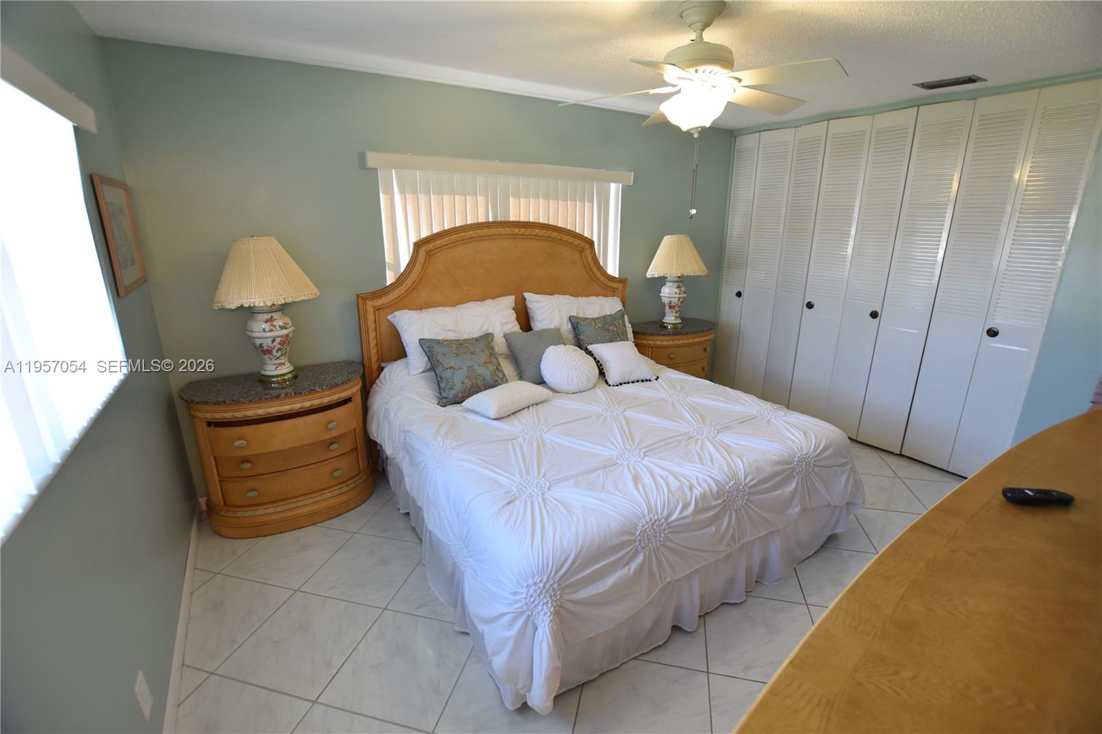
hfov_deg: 100.4
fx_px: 459
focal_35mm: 15
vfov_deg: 77.3
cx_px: 551
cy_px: 367
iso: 560
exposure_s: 1/60
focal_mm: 10
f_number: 4
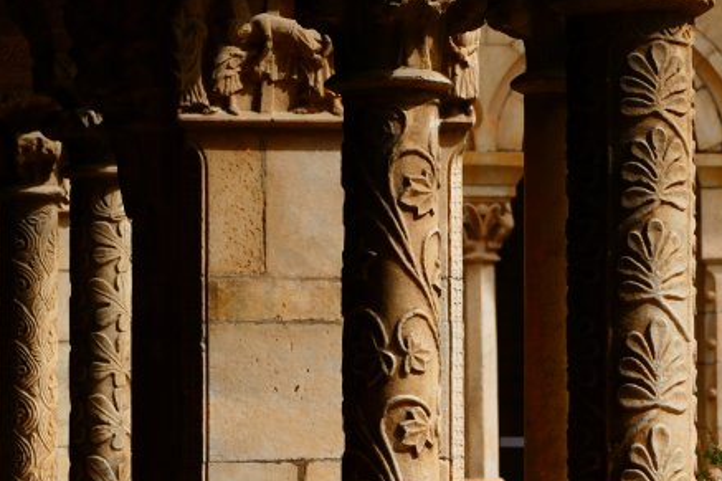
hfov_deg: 13.1
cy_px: 200
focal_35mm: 157
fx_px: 3147
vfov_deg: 8.7
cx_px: 451
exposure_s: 1/1600
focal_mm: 40.84
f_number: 4.5
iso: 125
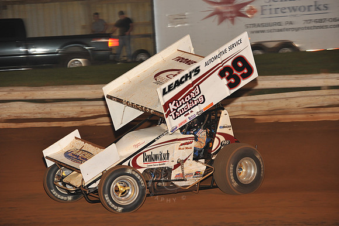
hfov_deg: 13.3
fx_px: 1459
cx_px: 170
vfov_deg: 8.8
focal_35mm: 155
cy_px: 113
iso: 800
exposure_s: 1/250
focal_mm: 155
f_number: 6.3
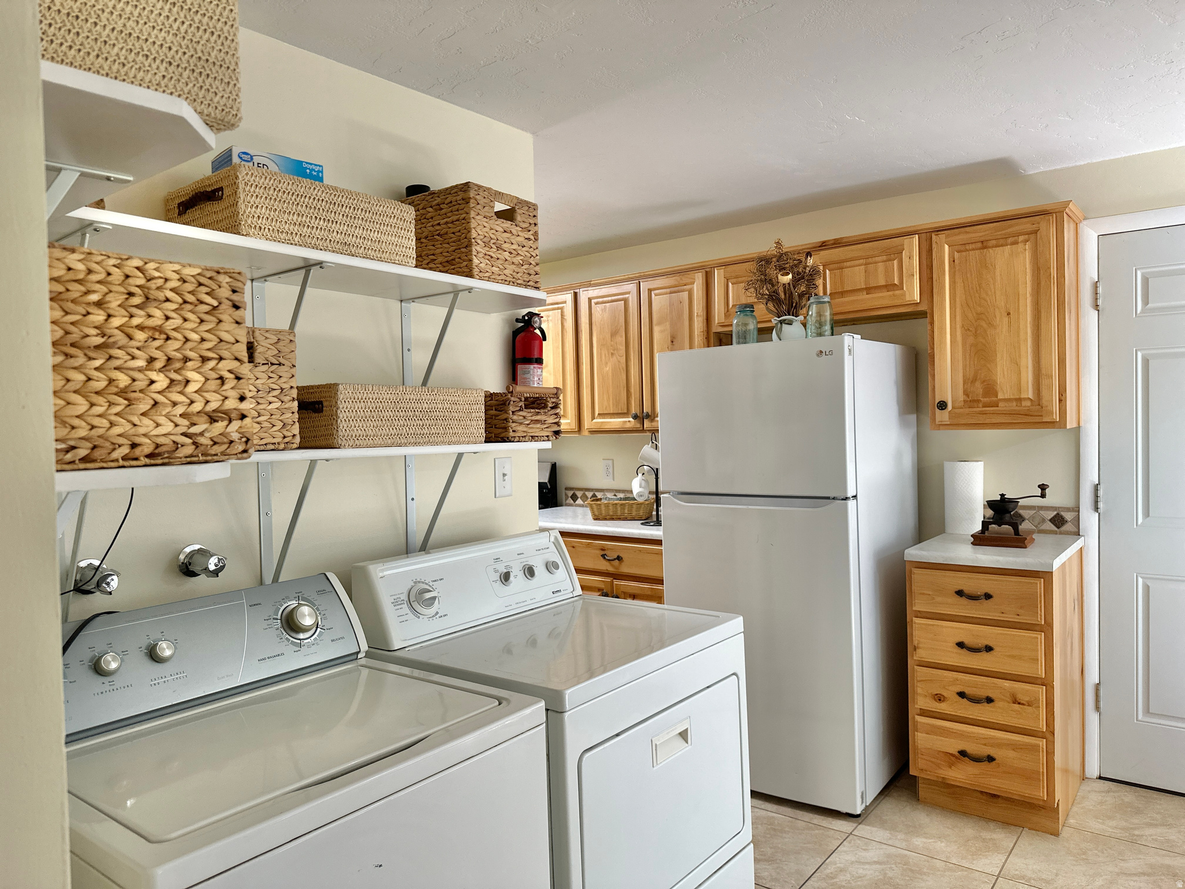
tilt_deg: -1.4
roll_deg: +1.5
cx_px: 592
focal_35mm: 24
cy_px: 444
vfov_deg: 56.8
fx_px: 822
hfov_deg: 71.6
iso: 200
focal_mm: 6.86
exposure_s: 1/120
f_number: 1.78
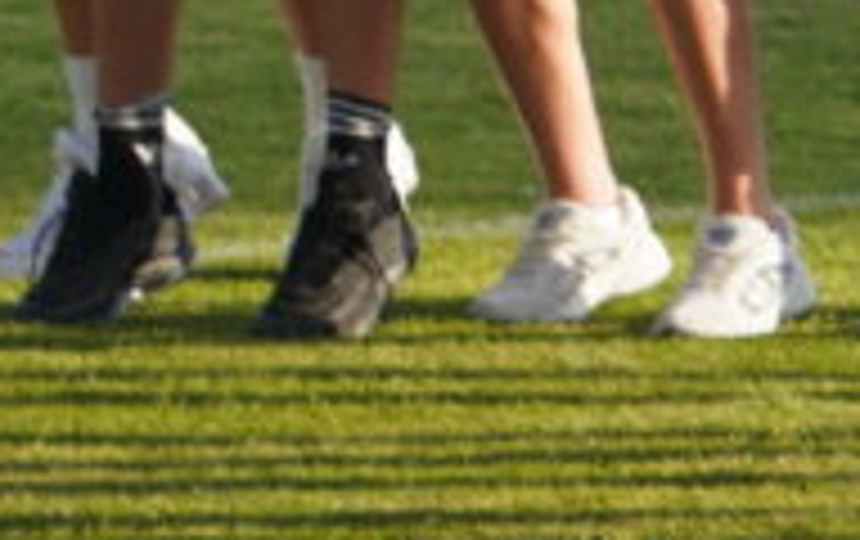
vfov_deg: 2.3
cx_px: 2319
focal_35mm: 573
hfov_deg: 3.6
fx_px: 13450
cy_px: -353
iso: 100
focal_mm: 56
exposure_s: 1/250
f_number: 5.6
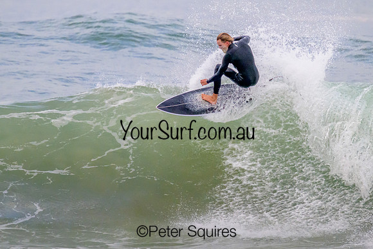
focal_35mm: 1143
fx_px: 11847
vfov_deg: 1.2
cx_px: 211
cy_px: 74
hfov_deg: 1.8
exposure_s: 1/2000
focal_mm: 800
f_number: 11
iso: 3600
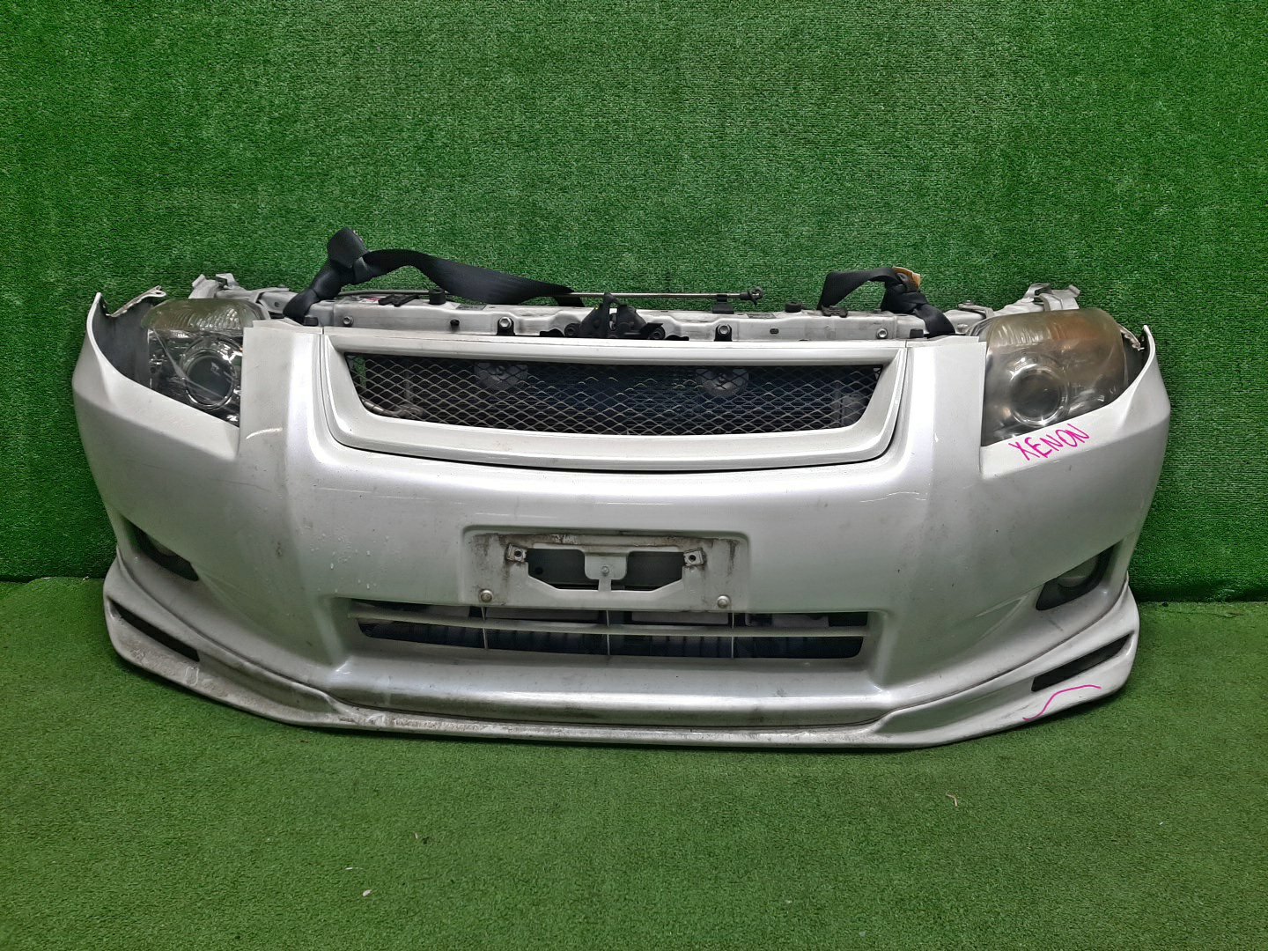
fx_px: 952
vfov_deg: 53.1
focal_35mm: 26
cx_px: 634
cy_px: 476
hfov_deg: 67.3
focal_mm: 3.93
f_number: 1.7
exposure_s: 1/100
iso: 73
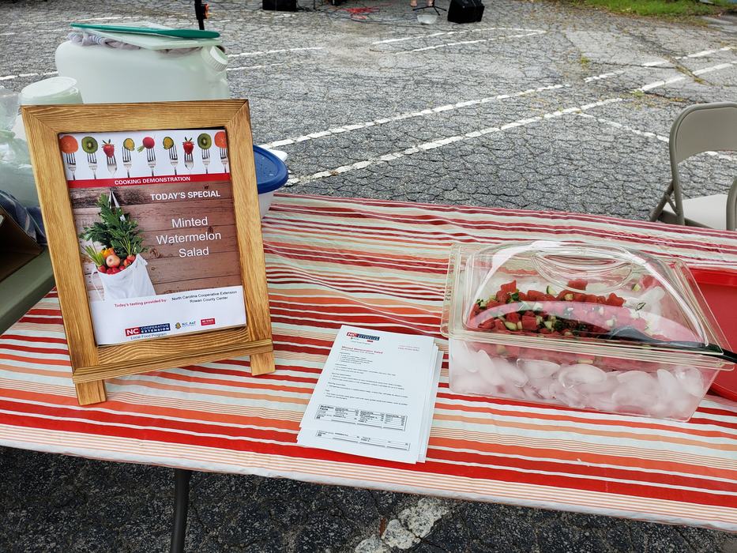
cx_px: 368
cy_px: 276
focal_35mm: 26
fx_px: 554
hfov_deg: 67.3
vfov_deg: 53.1
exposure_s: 1/155
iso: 50
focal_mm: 4.3
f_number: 2.4
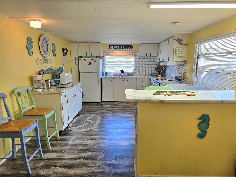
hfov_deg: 73.9
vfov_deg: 58.9
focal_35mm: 23
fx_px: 157
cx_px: 118
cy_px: 88
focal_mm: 6.3
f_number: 1.7
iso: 64
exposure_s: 1/120
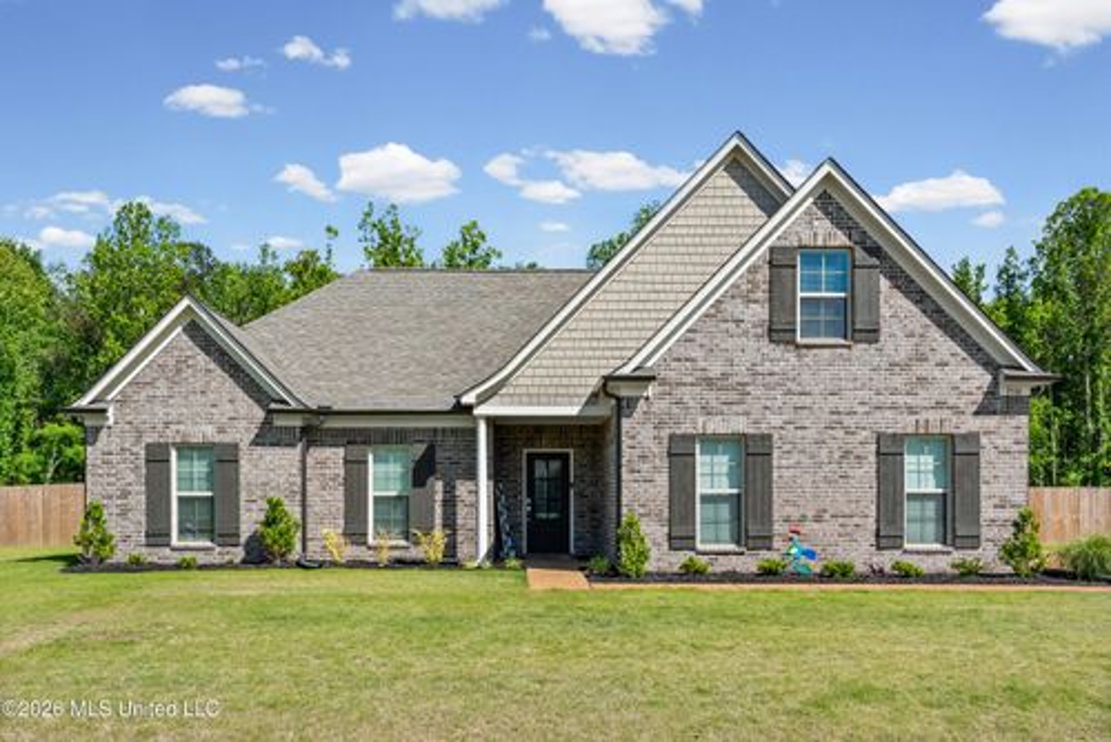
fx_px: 926
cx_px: 556
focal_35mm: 30
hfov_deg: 61.9
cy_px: 371
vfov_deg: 43.7
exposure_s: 1/1000
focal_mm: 30
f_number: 9
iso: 800
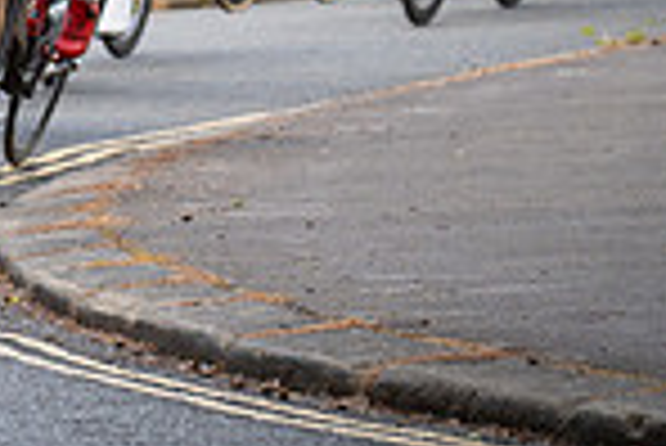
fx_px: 9074
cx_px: -590
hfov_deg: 4.2
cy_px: -164
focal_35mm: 490
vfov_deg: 2.8
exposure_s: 1/800
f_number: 3.5
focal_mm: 125
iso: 400
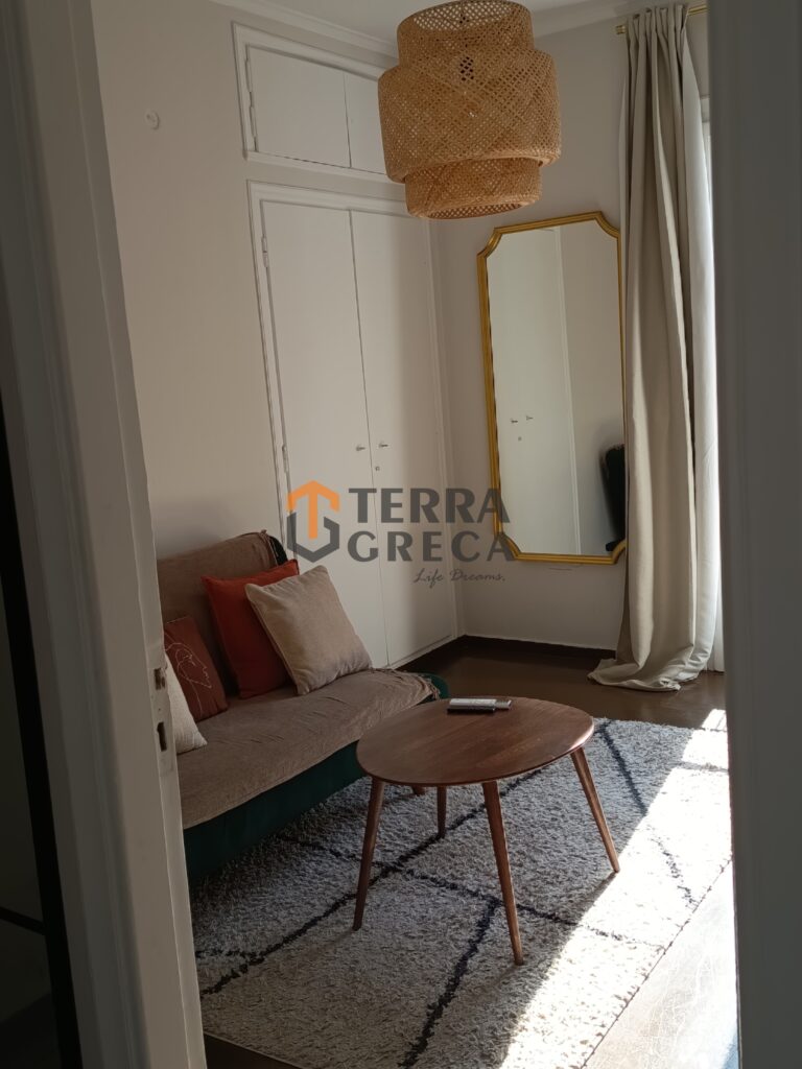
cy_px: 534
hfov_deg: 39.7
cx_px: 401
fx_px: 1112
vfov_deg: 51.4
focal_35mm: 36
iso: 82
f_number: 1.7
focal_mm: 5.27
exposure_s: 1/100
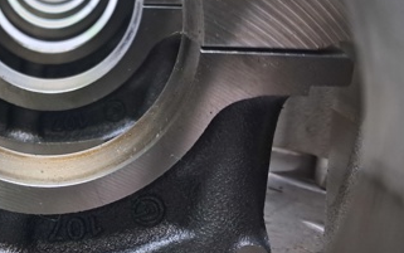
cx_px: 43
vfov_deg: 22.7
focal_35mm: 57
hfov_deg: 33.8
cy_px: 162
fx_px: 628
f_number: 1.8
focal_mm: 4
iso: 800
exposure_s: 1/24
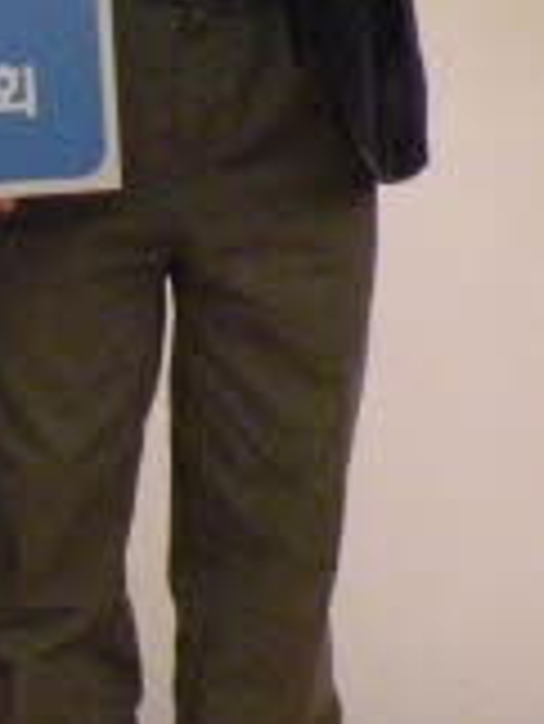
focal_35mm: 174
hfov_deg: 8.3
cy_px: -297
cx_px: -364
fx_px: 3641
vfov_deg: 11.0
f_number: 3.2
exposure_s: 1/26.5
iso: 400
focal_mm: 5.8
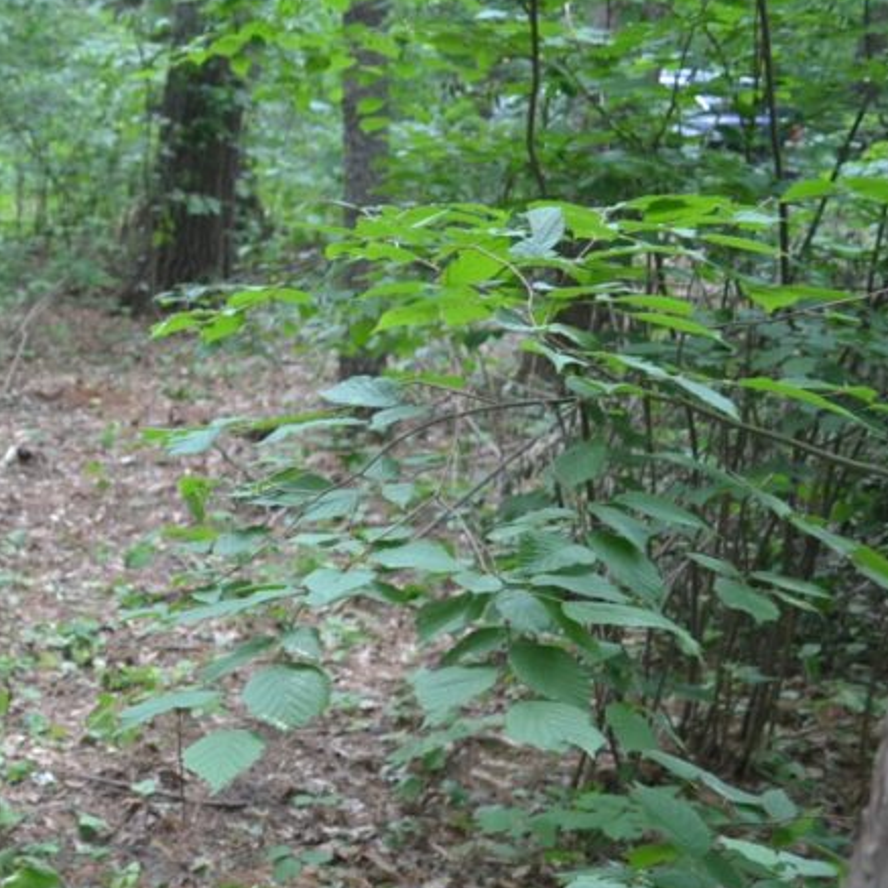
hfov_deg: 24.4
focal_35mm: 63
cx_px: -219
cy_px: 520
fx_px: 1828
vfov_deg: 27.3
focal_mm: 18
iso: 400
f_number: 4.5
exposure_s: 1/80
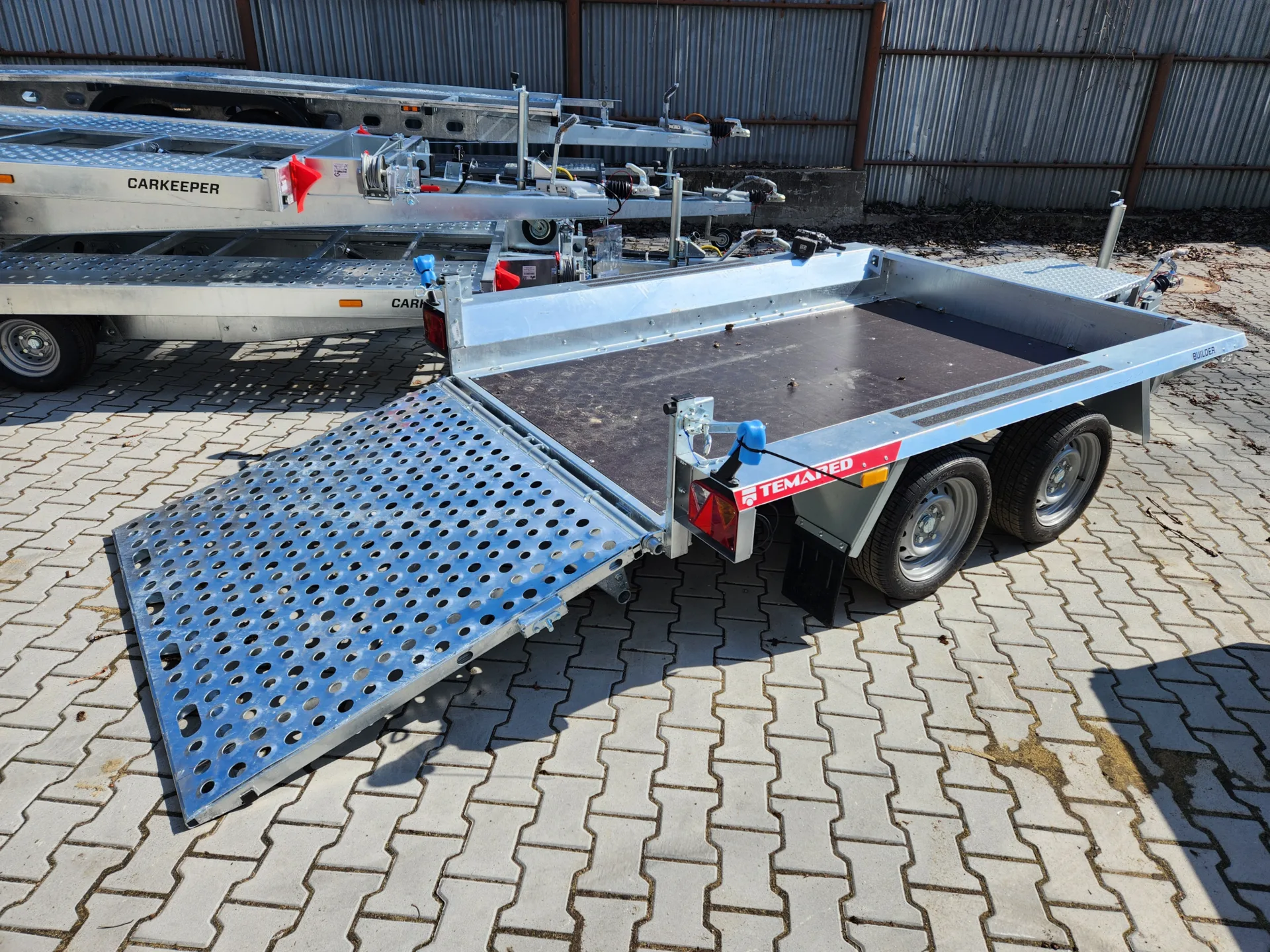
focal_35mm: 23
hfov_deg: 73.9
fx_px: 844
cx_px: 635
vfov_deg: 58.9
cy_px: 476
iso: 20
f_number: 1.8
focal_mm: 5.4
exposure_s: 1/1584
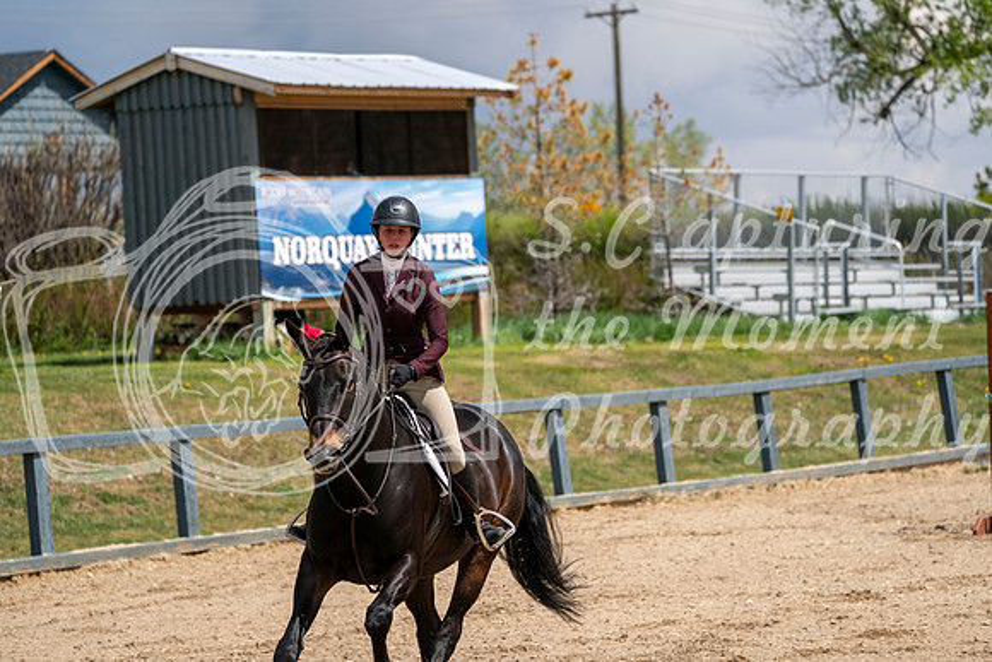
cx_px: 496
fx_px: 5154
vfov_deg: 7.3
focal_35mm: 187
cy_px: 331
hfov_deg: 11.0
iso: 100
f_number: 5.6
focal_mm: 187
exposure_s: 1/640
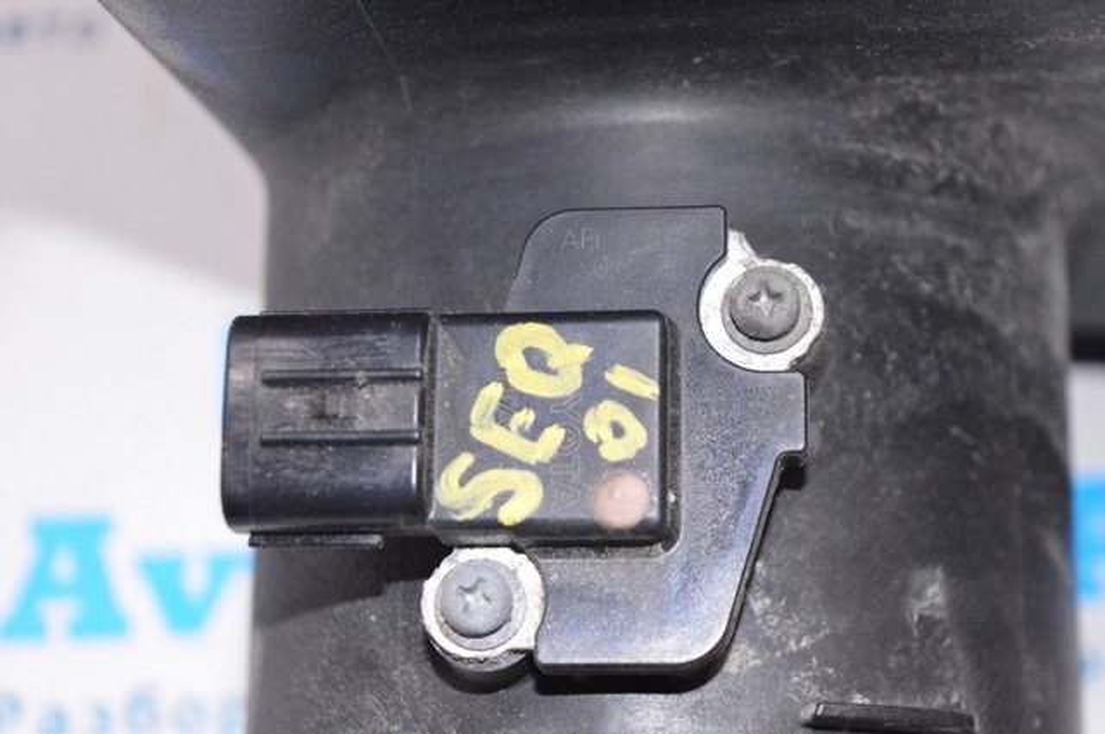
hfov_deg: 24.6
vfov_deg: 16.5
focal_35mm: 82
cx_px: 552
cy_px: 367
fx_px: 2529
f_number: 5.6
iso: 3200
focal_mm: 55
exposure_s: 1/200
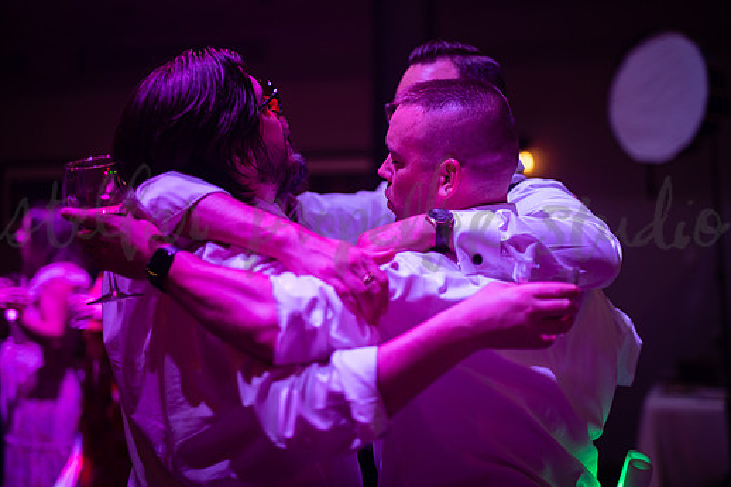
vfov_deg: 24.2
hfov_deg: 35.6
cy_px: 216
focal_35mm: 56
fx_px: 1137
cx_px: 374
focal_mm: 50
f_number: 1.6
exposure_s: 1/100
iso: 800
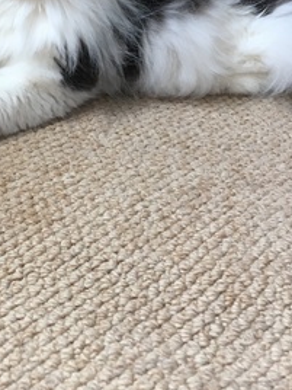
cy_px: 49
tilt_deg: -17.0
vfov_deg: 28.8
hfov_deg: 22.4
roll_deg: -2.5
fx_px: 731
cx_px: 71
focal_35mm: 65
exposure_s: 1/33
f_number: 2.2
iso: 32
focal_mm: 4.15
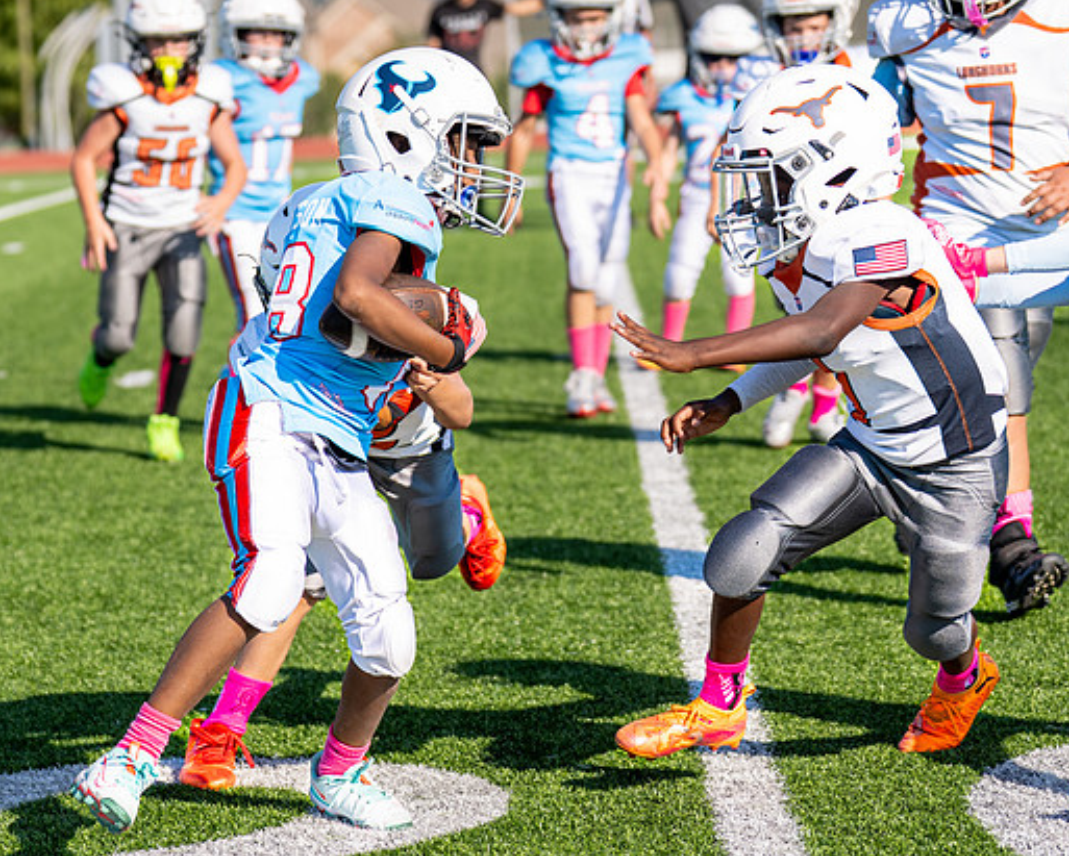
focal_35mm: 154
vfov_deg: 10.0
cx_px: 253
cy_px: 505
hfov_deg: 12.5
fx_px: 4875
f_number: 2.8
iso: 100
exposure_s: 1/1600
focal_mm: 79
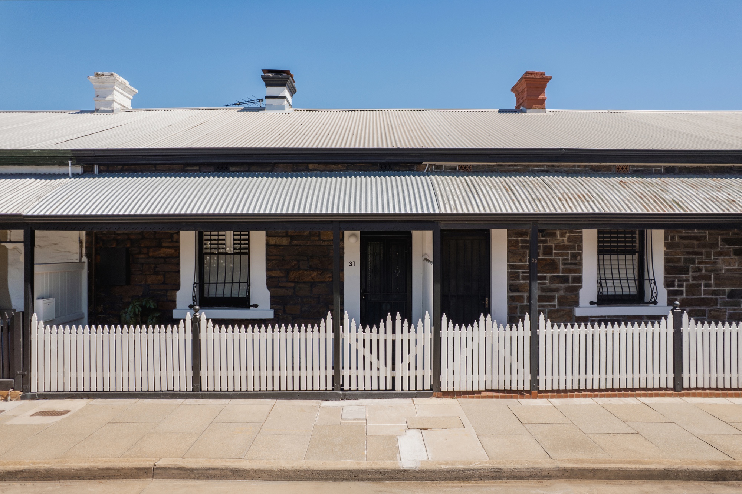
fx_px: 453
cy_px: 247
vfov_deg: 57.2
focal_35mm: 22
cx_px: 371
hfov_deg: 78.6
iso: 100
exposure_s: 1/2000
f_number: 2.8
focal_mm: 8.38
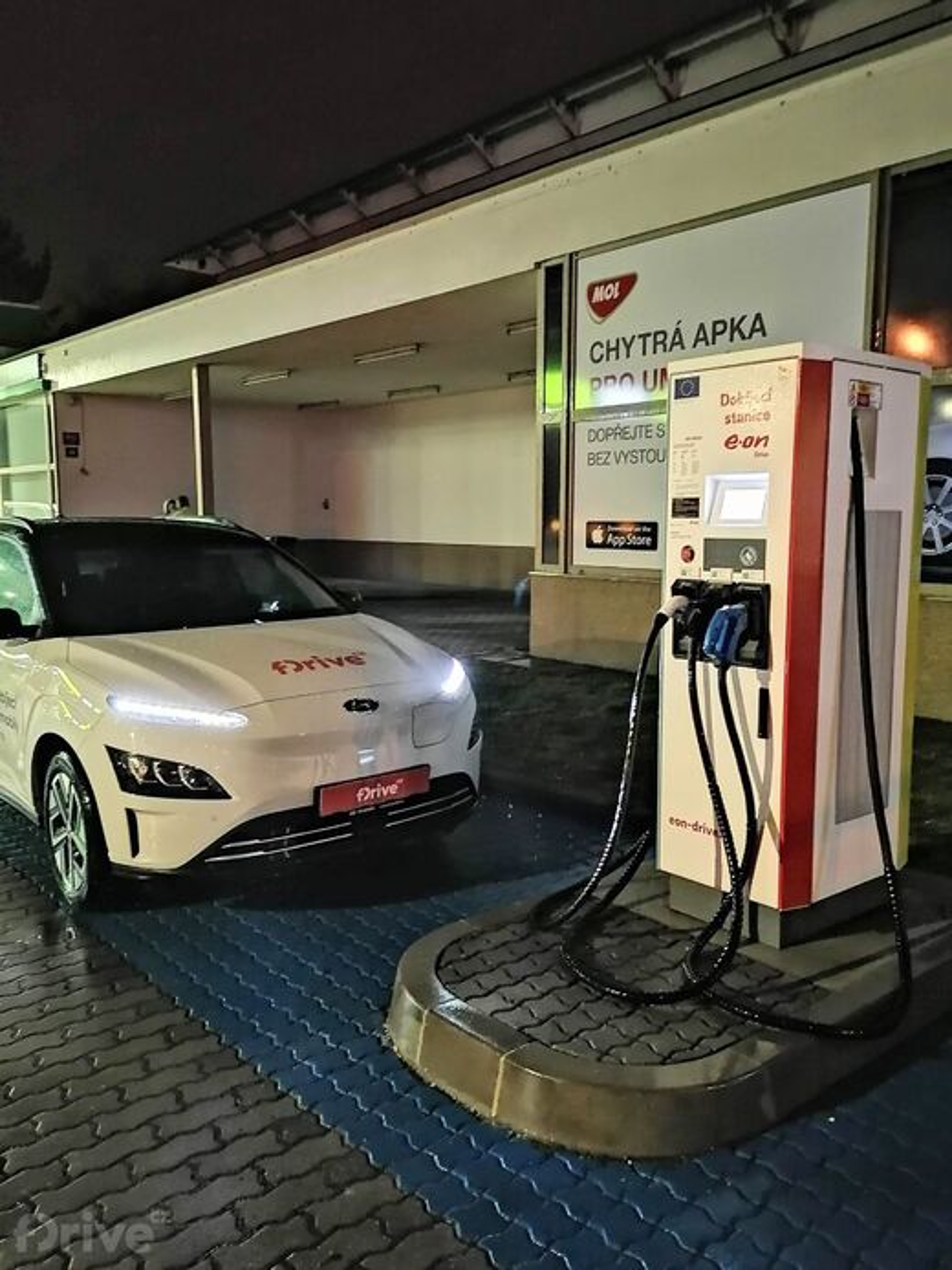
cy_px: 635
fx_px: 1063
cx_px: 476
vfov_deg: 61.7
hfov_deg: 48.2
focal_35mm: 29
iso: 1000
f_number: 1.8
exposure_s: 1/1.67
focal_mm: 5.3
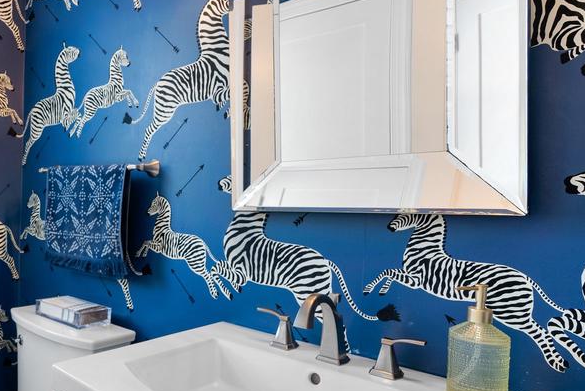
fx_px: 455
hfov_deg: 58.6
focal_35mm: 28
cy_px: 187
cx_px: 91
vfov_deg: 46.5
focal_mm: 16
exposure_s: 1/3
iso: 320
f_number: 8
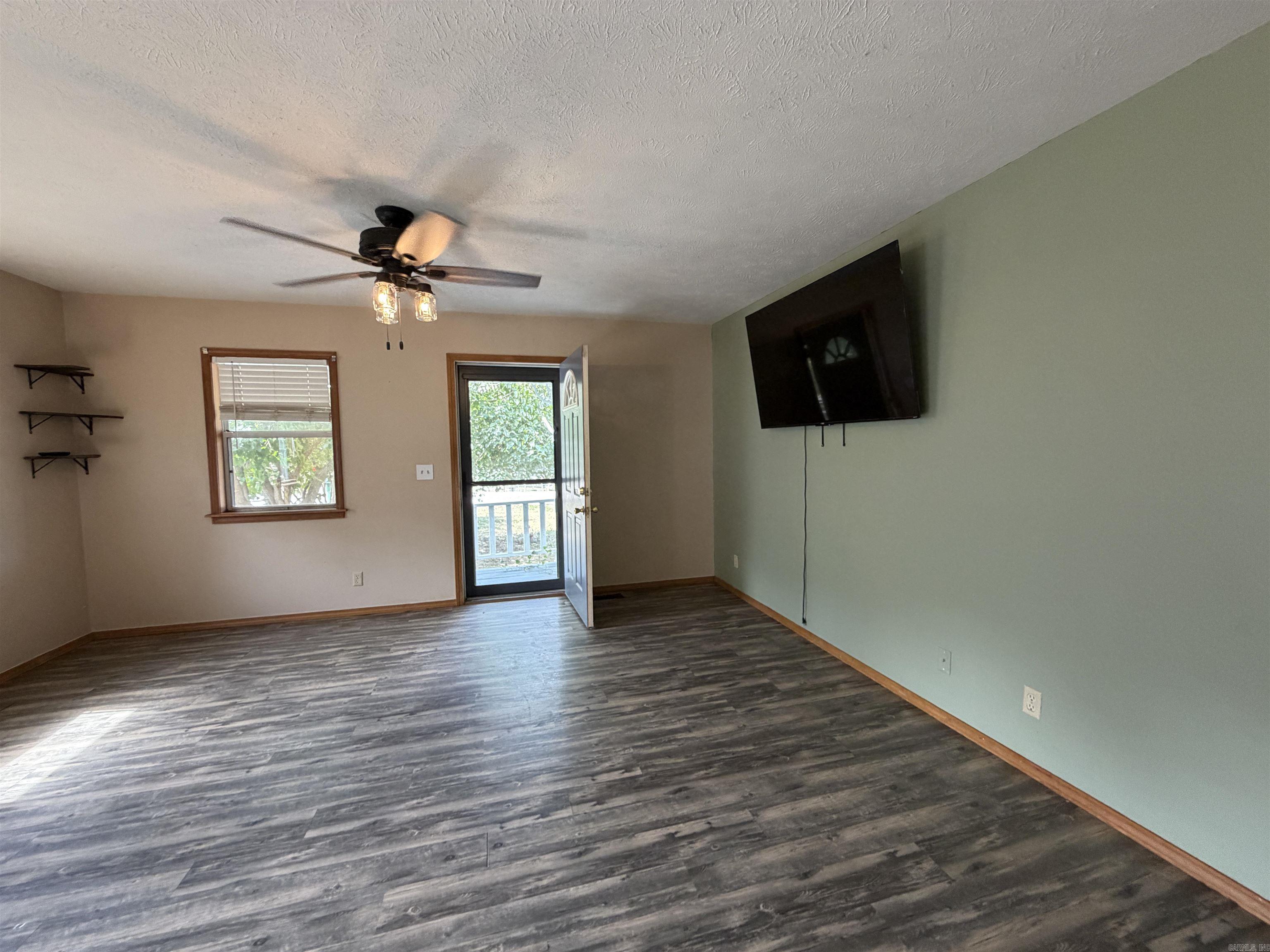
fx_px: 514
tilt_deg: -5.3
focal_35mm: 14
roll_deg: +1.5
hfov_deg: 102.1
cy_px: 476
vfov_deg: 85.7
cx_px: 635
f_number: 2.2
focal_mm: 2.22
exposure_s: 1/120
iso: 250
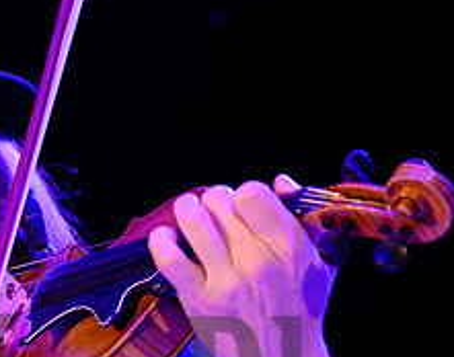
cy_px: 447
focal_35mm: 447
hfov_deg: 4.4
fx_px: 5969
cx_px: 213
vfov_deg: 3.4
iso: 1600
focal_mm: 155
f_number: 4.5
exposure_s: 1/100
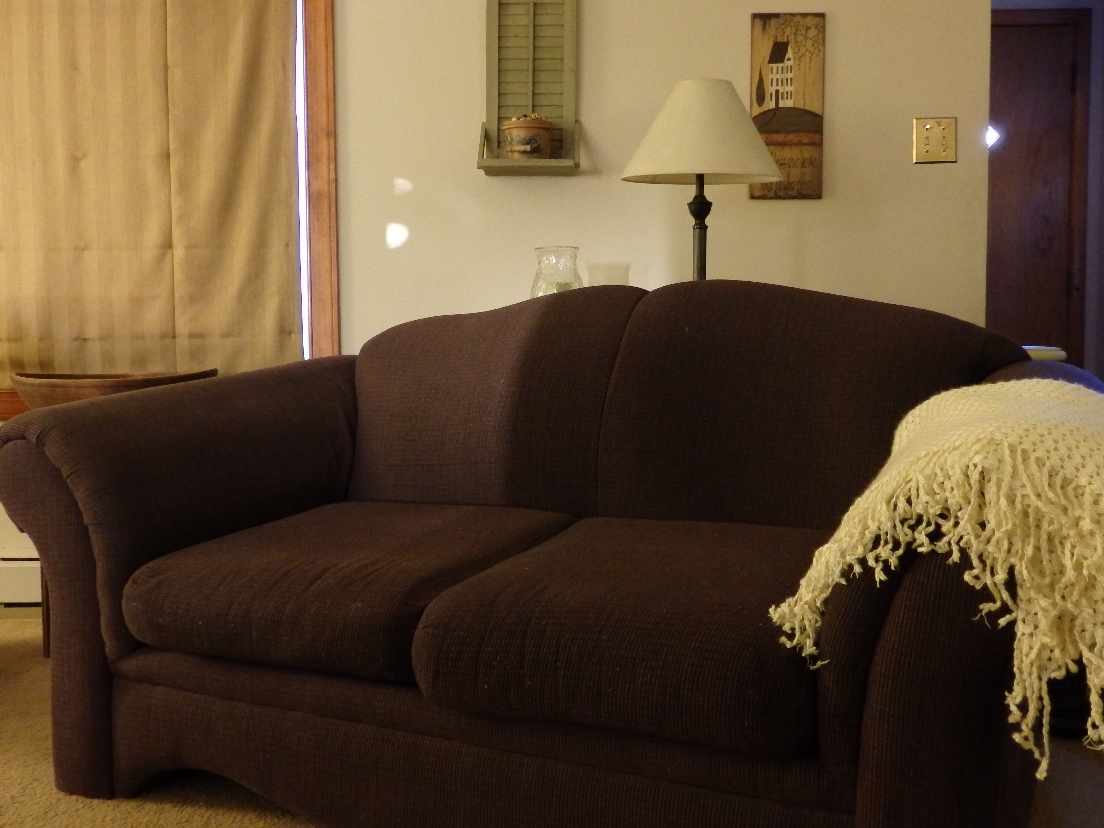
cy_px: 414
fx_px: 1052
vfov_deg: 42.9
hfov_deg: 55.4
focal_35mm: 33
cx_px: 552
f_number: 3.4
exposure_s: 1/10
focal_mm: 6
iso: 800
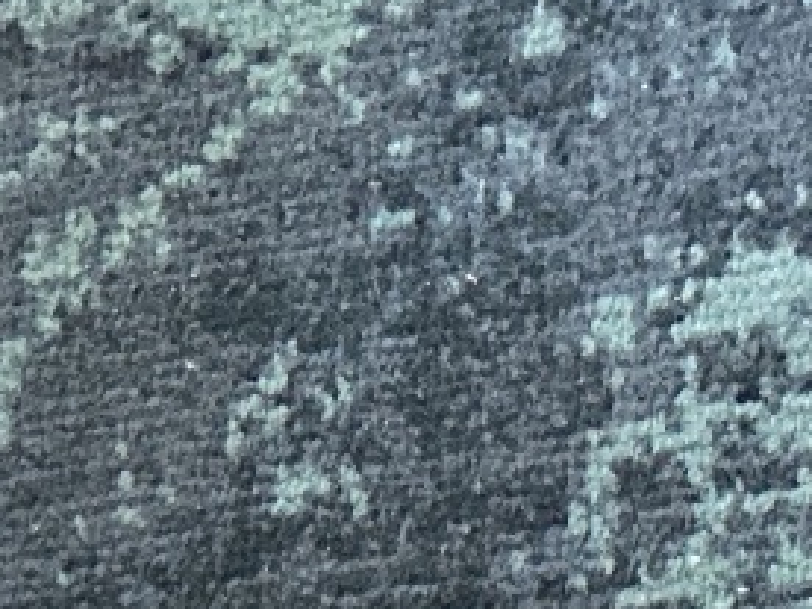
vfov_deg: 11.0
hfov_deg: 15.5
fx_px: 2956
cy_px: 1094
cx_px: 94
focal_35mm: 126
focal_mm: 3
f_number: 1.8
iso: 250
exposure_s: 1/60
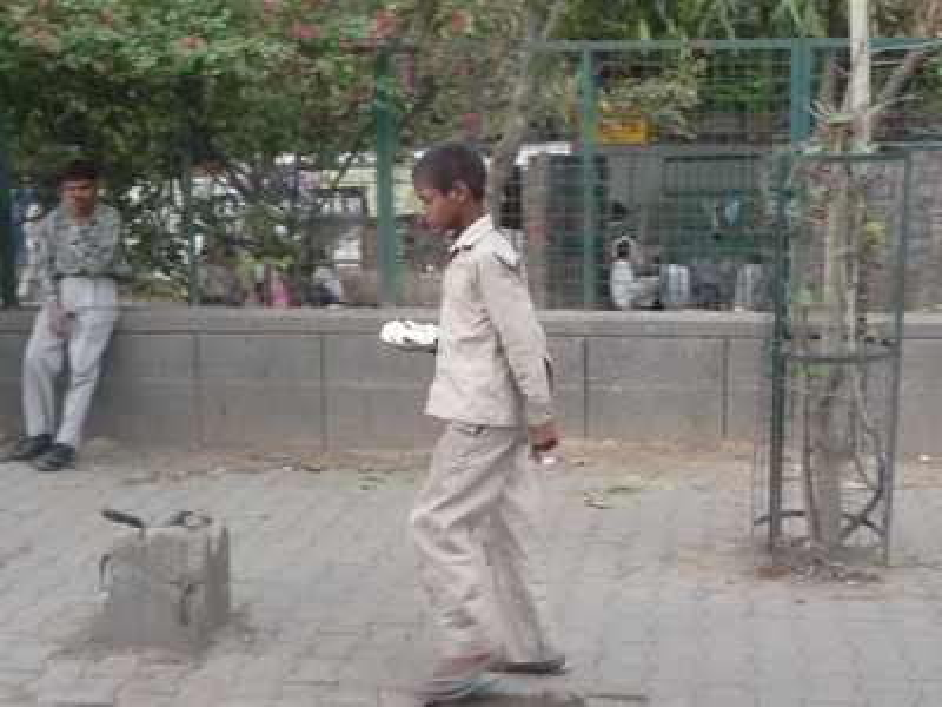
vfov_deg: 25.7
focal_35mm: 57
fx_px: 1551
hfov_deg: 33.8
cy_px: 354
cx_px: 471
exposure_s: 1/80
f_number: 3.6
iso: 200
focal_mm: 5.6
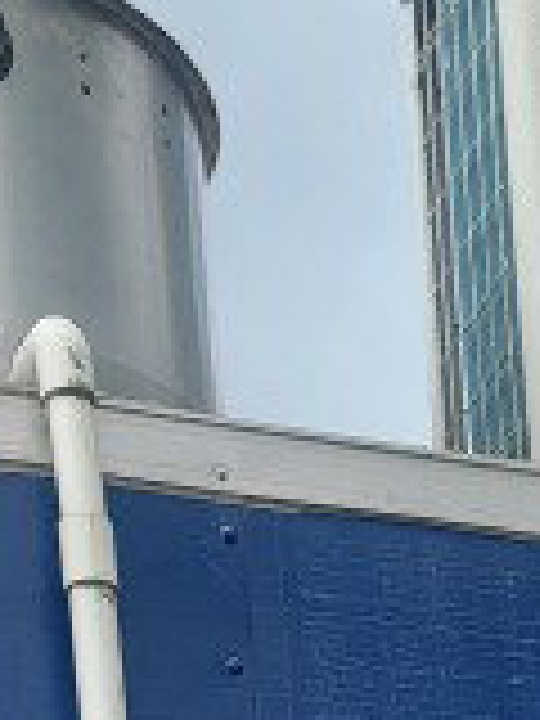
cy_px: 1748
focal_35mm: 122
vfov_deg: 12.5
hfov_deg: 11.9
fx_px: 2538
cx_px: 644
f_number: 1.8
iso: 16
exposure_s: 1/313
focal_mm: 6.7
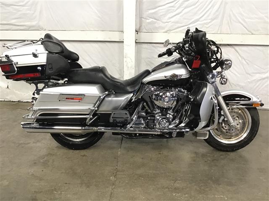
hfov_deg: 58.4
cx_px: 134
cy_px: 100
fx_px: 241
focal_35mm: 31
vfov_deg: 45.4
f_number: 2.4
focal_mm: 3.3
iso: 100
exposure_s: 1/30
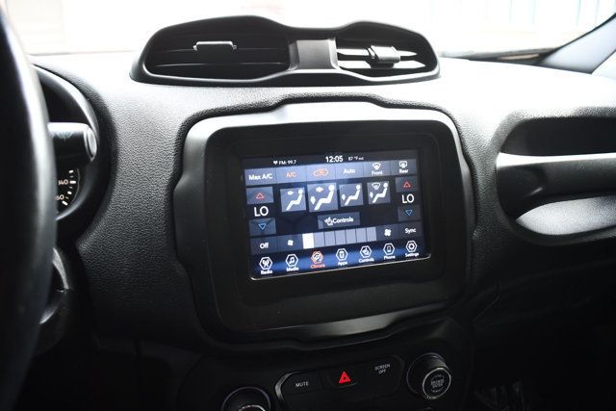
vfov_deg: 43.6
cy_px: 206
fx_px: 513
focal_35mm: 30
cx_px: 308
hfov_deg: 61.9
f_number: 3.8
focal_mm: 20
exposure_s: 1/125
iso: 1000
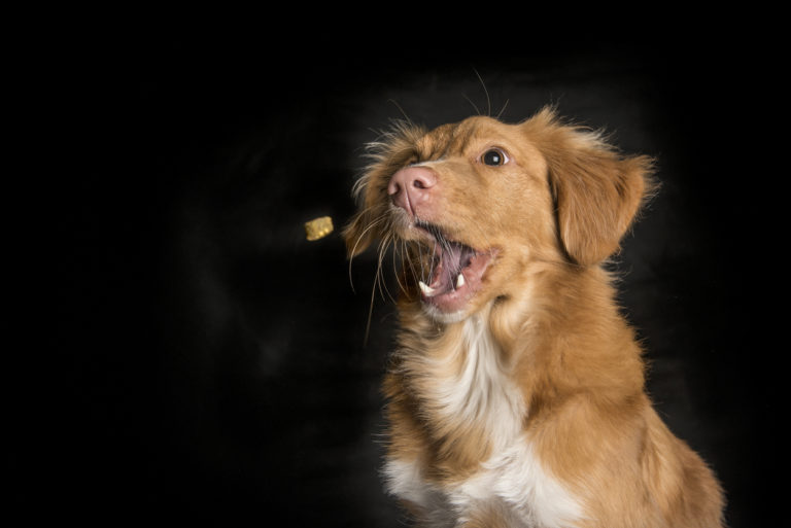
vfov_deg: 31.9
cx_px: 396
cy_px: 264
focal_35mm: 42
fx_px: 923
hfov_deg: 46.4
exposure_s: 1/1250
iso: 400
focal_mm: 42
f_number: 7.1
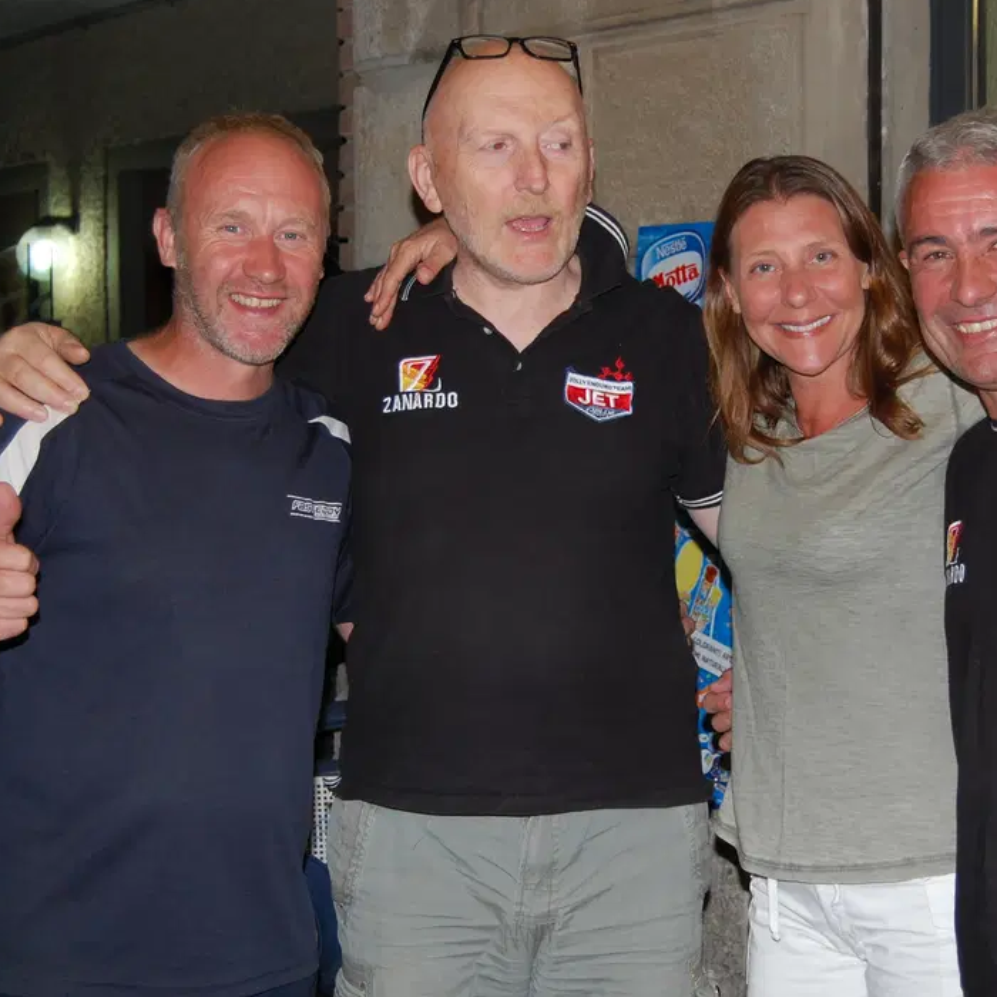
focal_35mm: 68
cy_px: 518
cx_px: 593
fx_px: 2207
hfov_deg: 25.4
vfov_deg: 25.5
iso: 400
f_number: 4.5
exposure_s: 1/60
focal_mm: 31
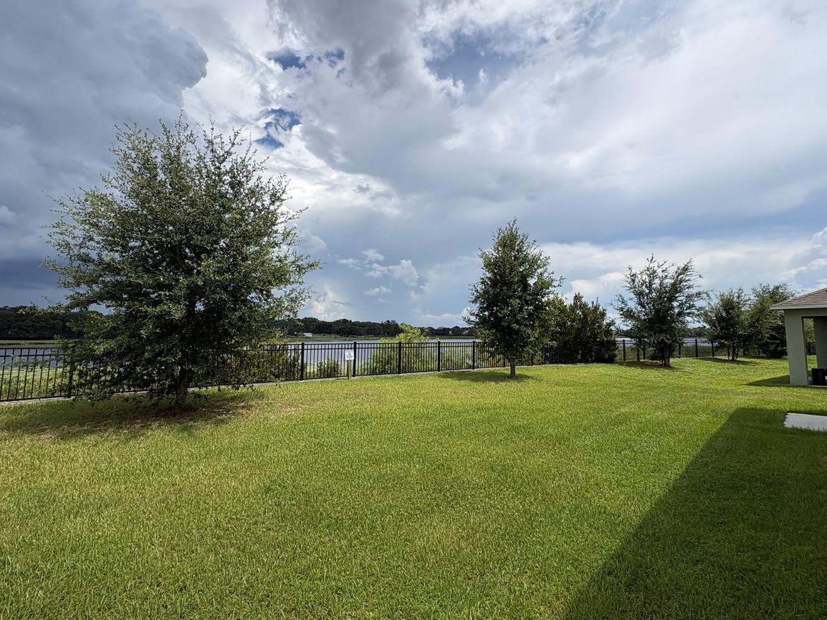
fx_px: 406
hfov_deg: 91.0
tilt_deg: +6.5
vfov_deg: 74.7
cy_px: 296
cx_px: 398
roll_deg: +0.2
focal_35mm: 17
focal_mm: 2.22
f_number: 2.2
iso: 50
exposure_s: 1/3106
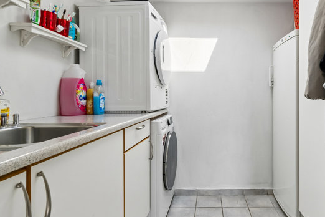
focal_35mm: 23
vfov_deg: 55.0
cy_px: 98
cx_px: 215
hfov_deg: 73.9
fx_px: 208
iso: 200
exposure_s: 1/80
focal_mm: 10
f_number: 8
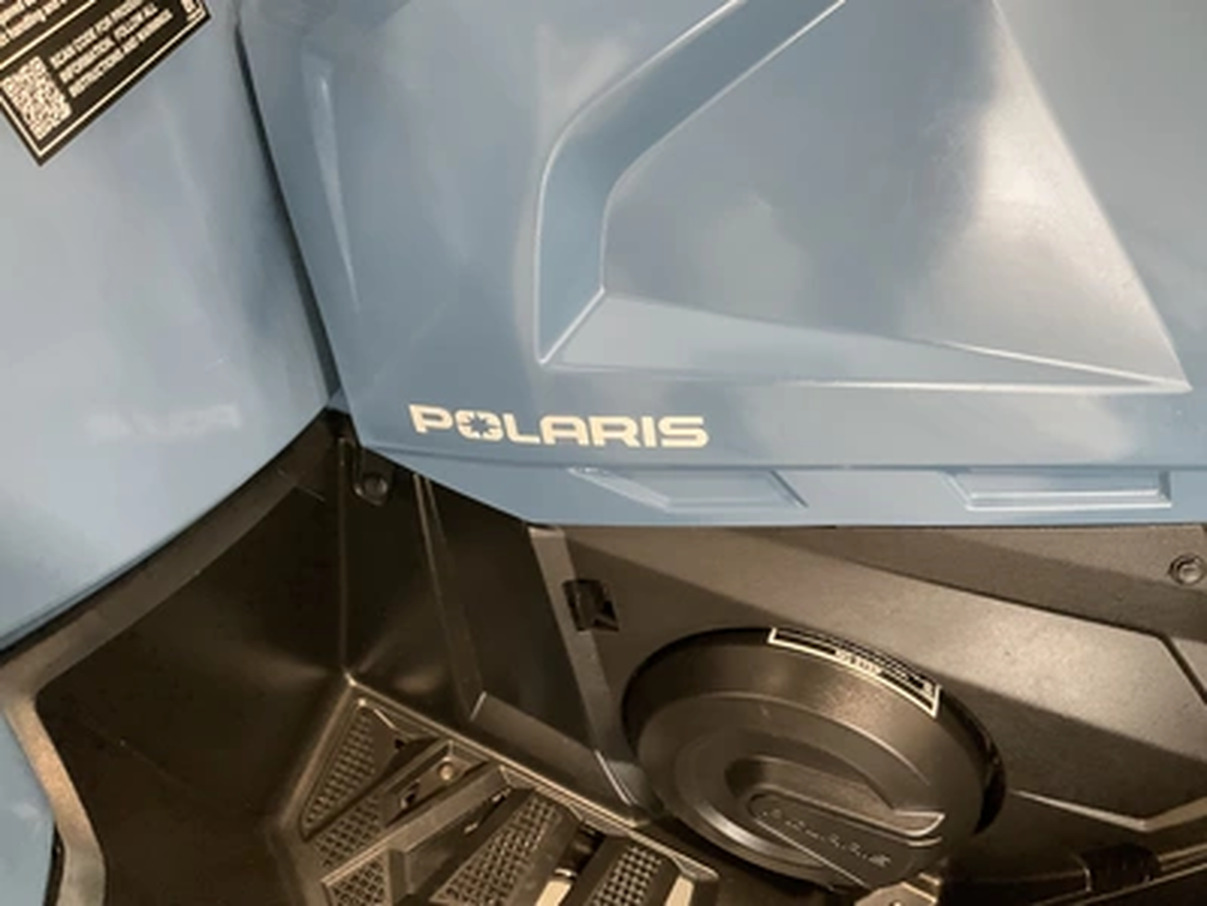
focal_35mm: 29
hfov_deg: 61.7
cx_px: 604
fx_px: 1011
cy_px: 453
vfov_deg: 48.2
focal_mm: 3
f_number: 1.8
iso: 200
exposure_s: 1/60
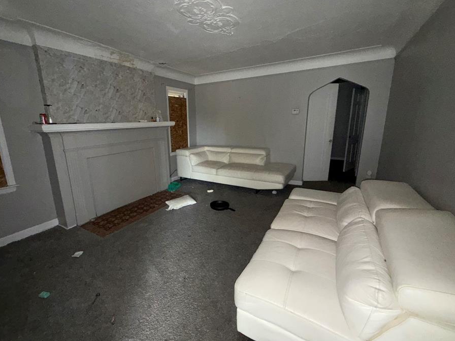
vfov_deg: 78.1
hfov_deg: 94.3
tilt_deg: -12.6
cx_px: 207
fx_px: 210
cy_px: 168
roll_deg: +1.0
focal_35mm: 16
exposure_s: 1/30
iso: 400
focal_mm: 2.22
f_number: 2.2
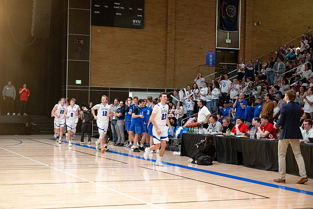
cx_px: 156
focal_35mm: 70
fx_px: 609
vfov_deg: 19.5
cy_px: 104
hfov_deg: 28.8
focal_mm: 70
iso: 10000
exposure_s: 1/320
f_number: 4
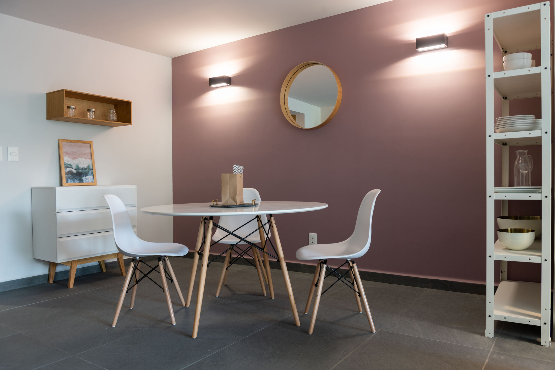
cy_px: 185
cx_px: 278
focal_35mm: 40
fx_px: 617
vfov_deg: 33.4
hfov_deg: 48.5
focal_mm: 40
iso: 64
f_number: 10
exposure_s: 1/4
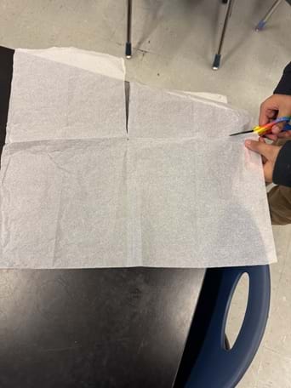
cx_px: 146
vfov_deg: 71.6
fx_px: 269
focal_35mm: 24
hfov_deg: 56.8
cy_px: 194
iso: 250
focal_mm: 6.76
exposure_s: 1/60
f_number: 1.78
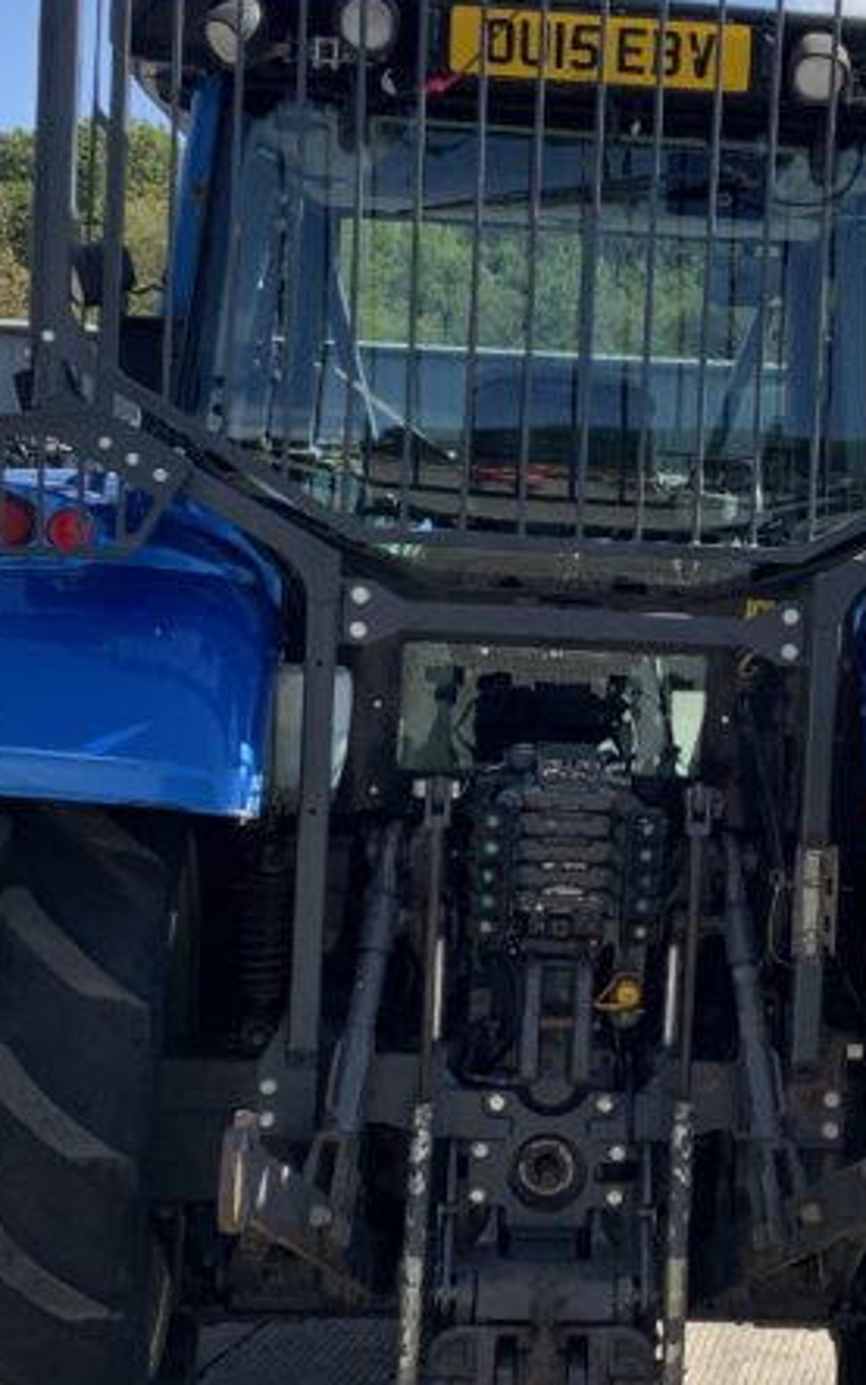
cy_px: 666
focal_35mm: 71
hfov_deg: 18.0
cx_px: 803
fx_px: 2680
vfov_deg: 29.0
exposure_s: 1/1195
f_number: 1.8
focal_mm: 3
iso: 16
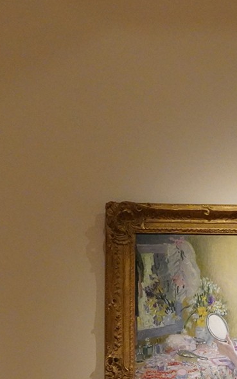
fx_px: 1250
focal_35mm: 121
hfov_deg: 10.7
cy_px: 390
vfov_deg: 16.8
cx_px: 247
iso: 8000
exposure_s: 1/80
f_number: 9
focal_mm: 35
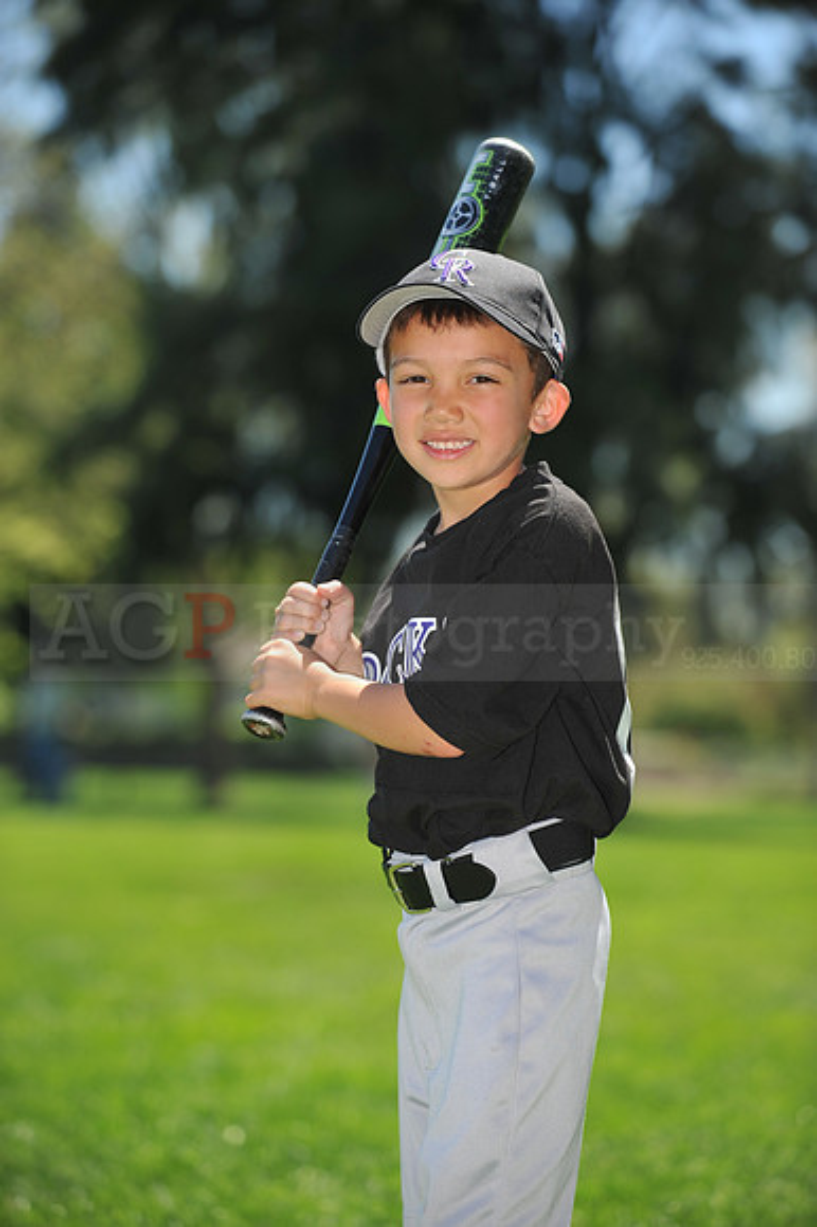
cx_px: 408
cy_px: 614
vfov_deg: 17.1
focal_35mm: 120
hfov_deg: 11.4
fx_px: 4090
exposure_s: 1/1250
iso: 200
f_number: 4
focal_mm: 120
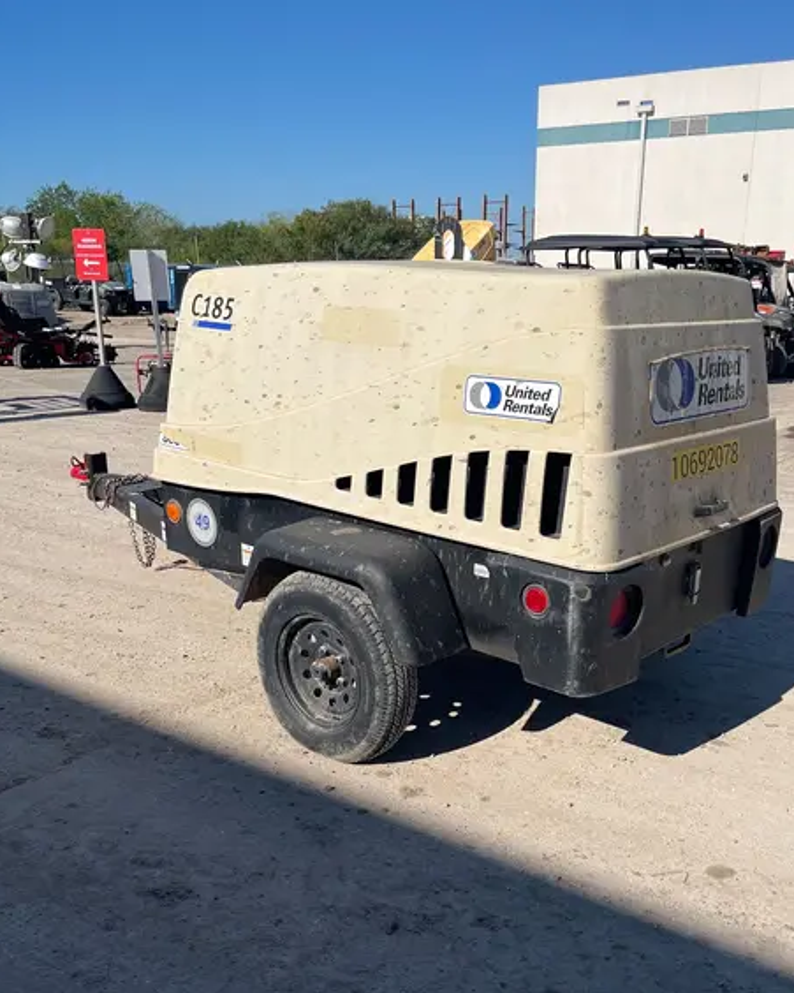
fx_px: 970
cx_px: 461
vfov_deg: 53.4
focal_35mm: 33
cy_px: 638
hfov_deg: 44.4
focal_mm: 5.1
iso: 50
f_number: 1.6
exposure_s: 1/6173
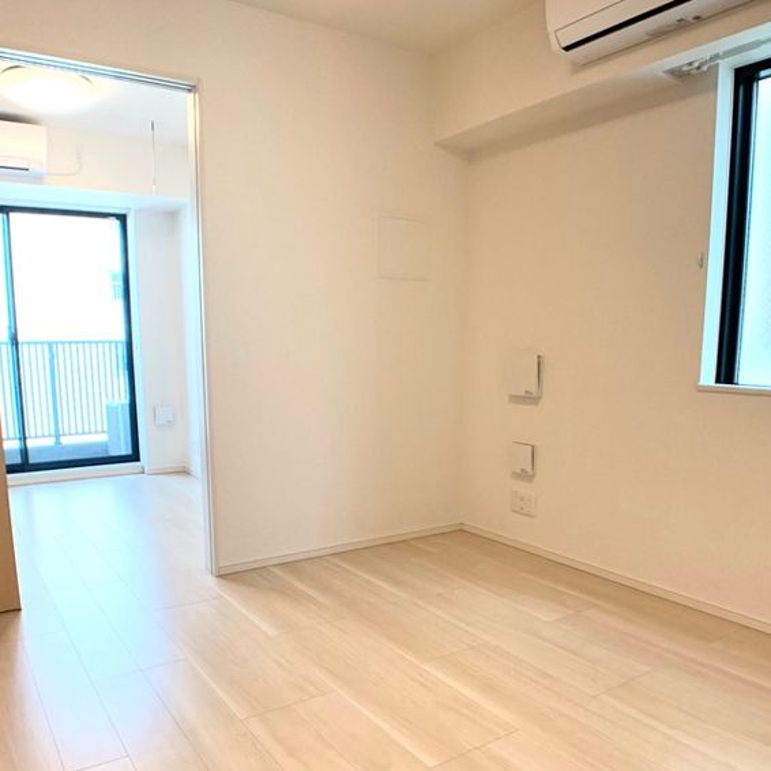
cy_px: 469
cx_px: 403
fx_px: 983
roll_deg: +0.0
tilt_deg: -11.6
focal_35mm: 39
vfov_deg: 42.6
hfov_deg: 42.8
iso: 32
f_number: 1.8
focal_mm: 4.25
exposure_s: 1/121
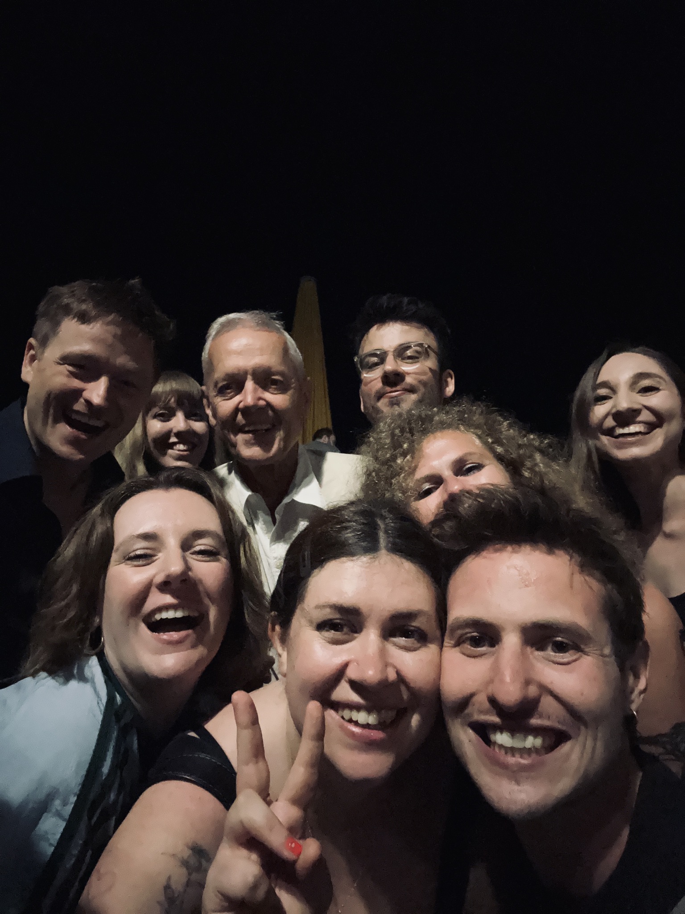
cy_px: 457
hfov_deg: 58.9
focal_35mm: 23
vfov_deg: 73.9
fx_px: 607
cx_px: 342
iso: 1600
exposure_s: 1/15
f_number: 1.9
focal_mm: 2.69
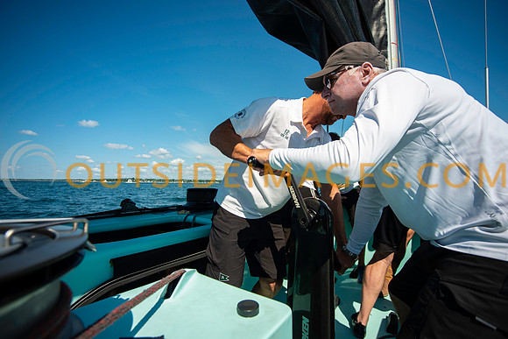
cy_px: 170
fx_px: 218
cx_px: 254
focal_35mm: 15
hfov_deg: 98.8
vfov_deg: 75.8
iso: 250
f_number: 5.6
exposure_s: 1/1600
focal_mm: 15
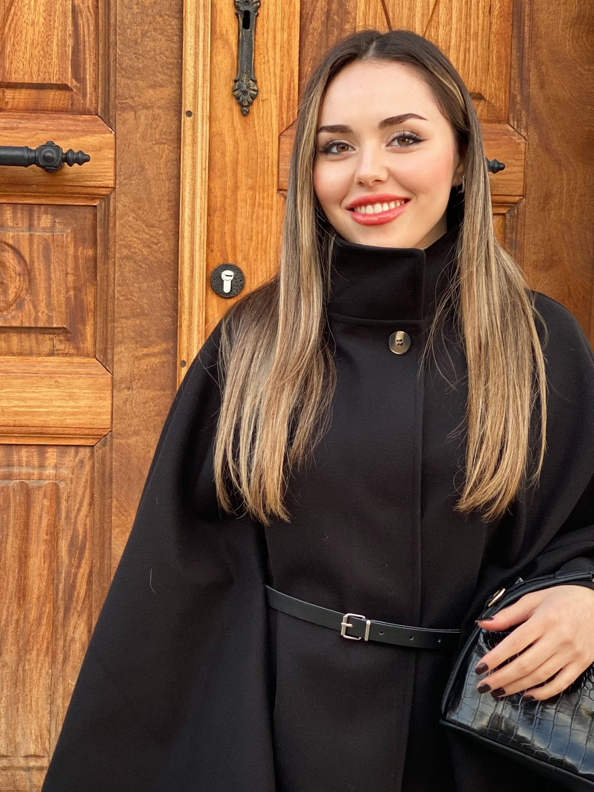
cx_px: 292
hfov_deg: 18.4
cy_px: 486
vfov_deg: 24.4
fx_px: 1830
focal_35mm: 80
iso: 50
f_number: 2
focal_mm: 6
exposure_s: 1/122
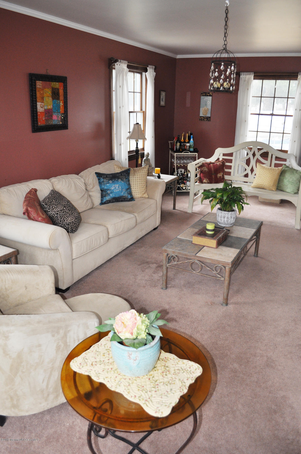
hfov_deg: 47.8
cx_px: 150
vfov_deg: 67.4
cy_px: 227
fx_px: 340
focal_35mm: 27
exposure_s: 1/50
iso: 400
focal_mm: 18
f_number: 3.5
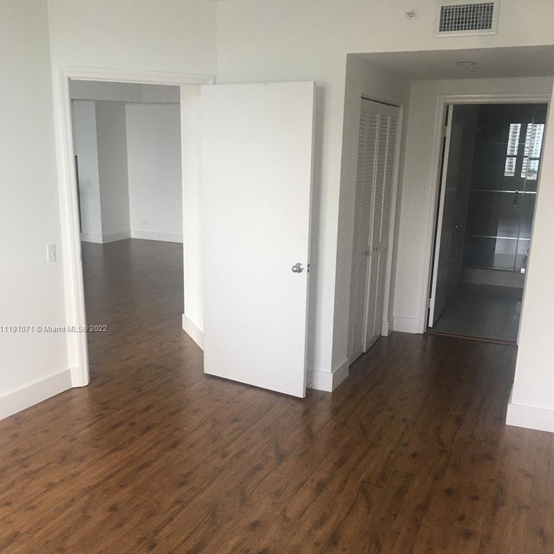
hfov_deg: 47.2
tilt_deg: -14.6
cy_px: 329
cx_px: 275
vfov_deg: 47.0
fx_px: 634
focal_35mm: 35
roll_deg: -1.4
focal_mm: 4.15
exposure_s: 1/15
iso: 40
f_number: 2.2
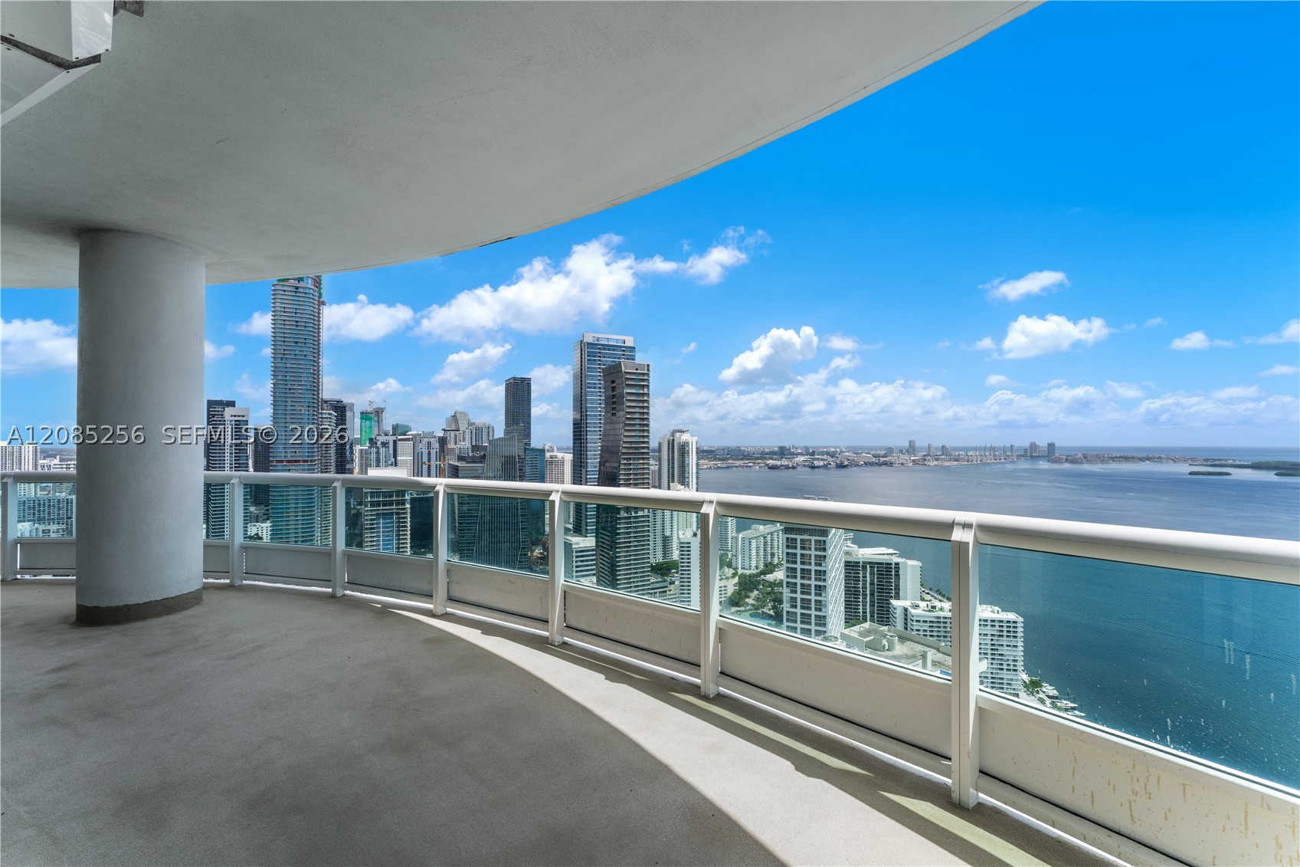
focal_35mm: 14
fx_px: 505
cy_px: 434
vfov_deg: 81.2
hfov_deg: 104.3
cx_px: 650
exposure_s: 1/500
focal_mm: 14
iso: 320
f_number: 10
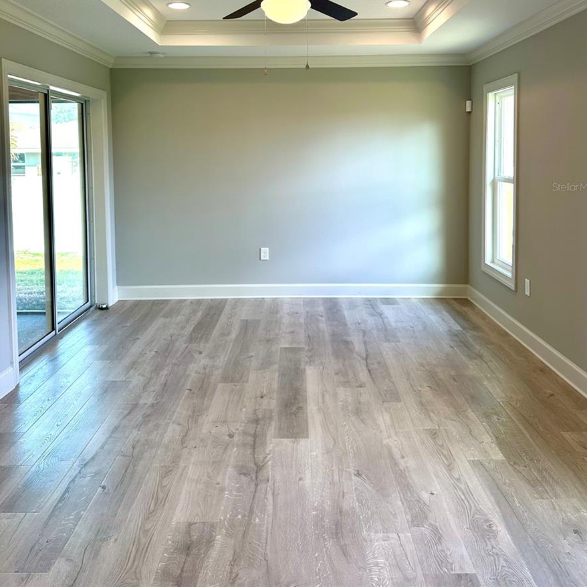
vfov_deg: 54.3
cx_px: 299
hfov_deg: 55.6
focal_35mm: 29
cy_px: 187
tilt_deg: -3.0
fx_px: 556
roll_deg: +0.1
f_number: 1.78
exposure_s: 1/166
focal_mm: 6.86
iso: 100
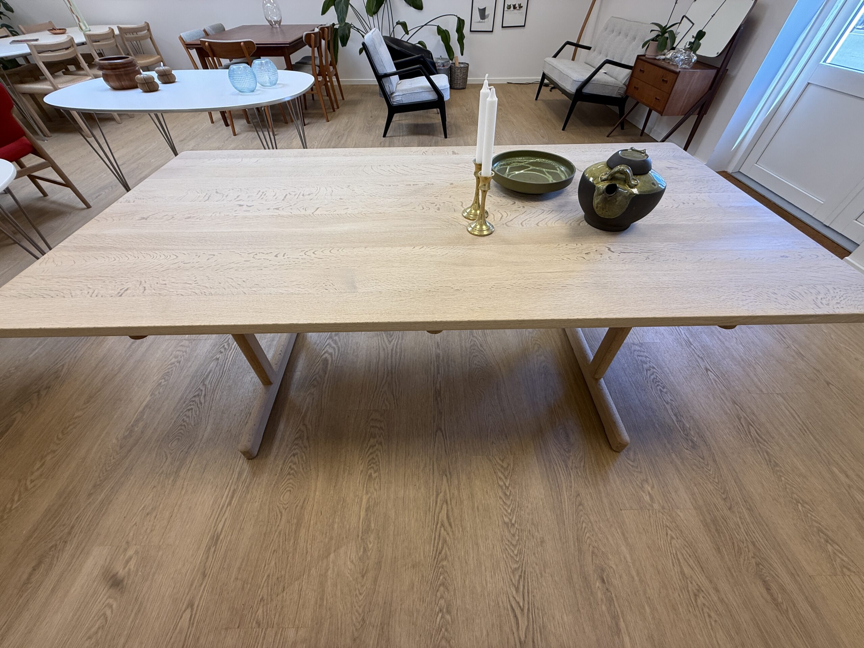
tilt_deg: -45.9
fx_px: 349
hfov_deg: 102.1
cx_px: 432
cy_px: 324
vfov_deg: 85.7
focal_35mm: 14
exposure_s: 1/100
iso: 80
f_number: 2.2
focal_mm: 2.22
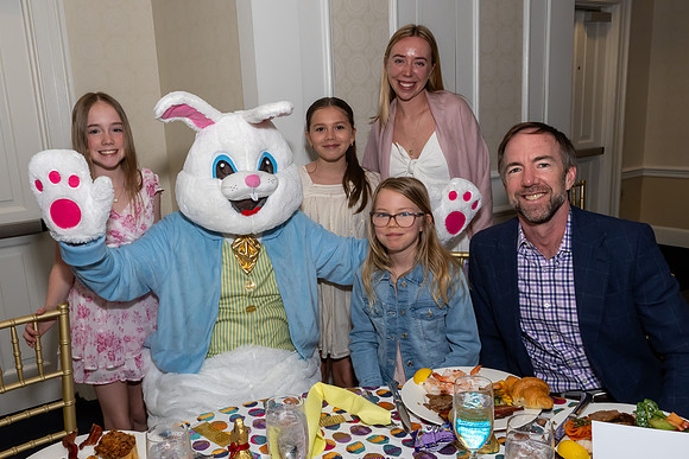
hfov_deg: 58.5
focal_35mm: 32
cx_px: 326
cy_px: 246
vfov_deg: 41.0
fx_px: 614
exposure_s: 1/250
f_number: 8
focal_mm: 18
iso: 500
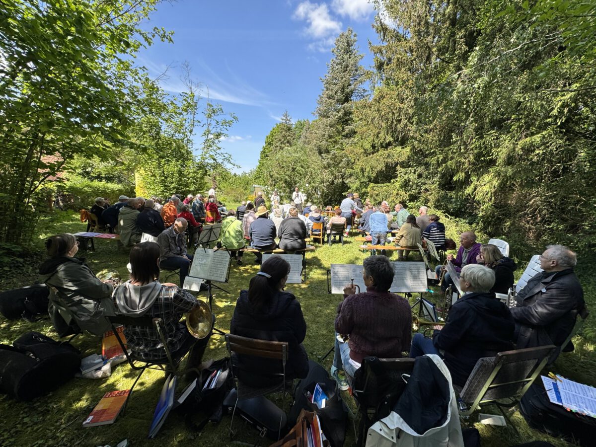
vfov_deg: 85.7
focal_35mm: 14
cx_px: 298
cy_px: 224
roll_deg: -2.1
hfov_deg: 102.1
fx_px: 241
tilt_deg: -8.5
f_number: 2.2
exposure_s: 1/505
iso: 40
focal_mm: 2.22
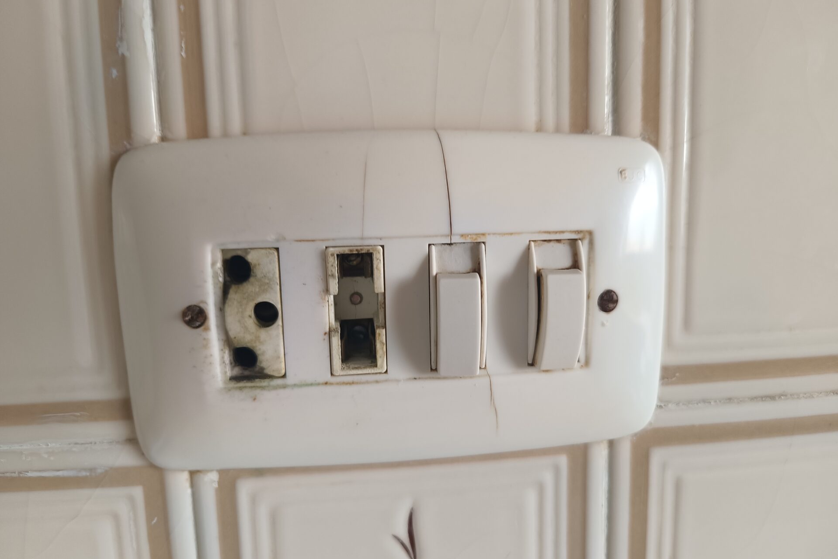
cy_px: 271
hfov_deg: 73.7
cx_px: 419
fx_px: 559
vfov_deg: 53.1
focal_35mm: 24
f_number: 1.69
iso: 500
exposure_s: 1/50
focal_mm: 6.06
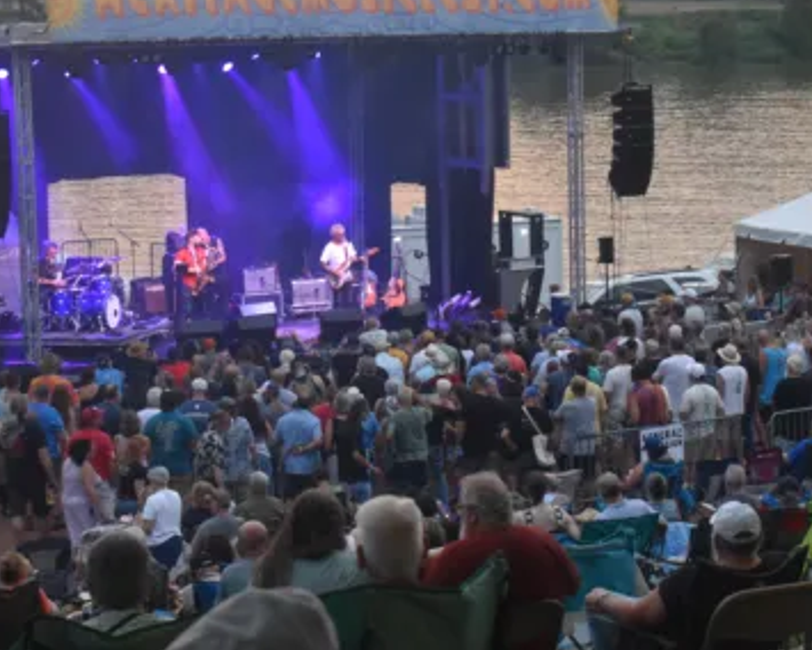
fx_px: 2571
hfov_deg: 17.9
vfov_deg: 14.4
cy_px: 233
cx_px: 519
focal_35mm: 107
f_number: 4.8
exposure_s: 1/125
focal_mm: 36
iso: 1400
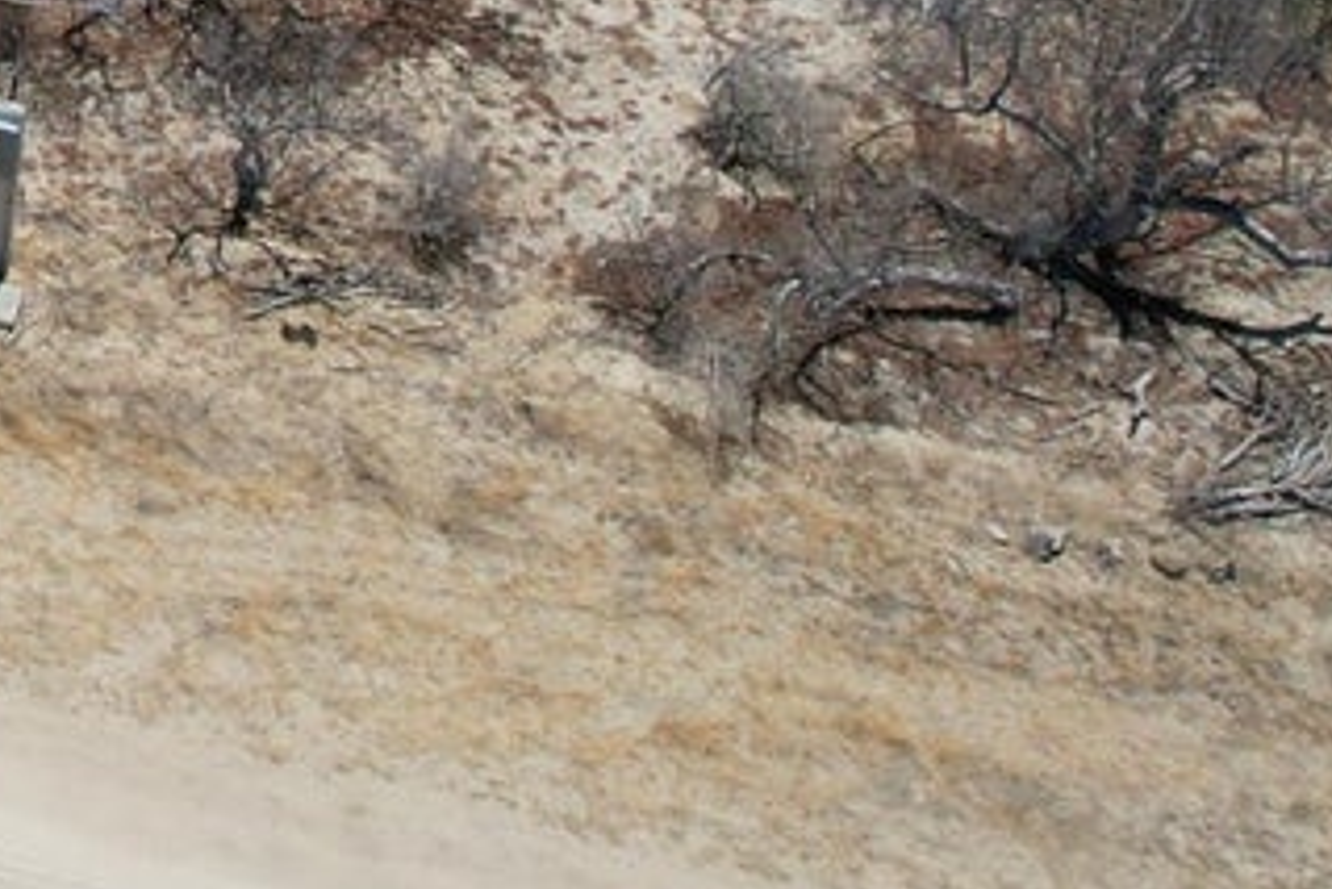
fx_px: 3924
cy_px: -1102
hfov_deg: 17.0
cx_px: -798
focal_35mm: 106
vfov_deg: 11.2
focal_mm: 8.38
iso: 110
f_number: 2.8
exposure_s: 1/3200
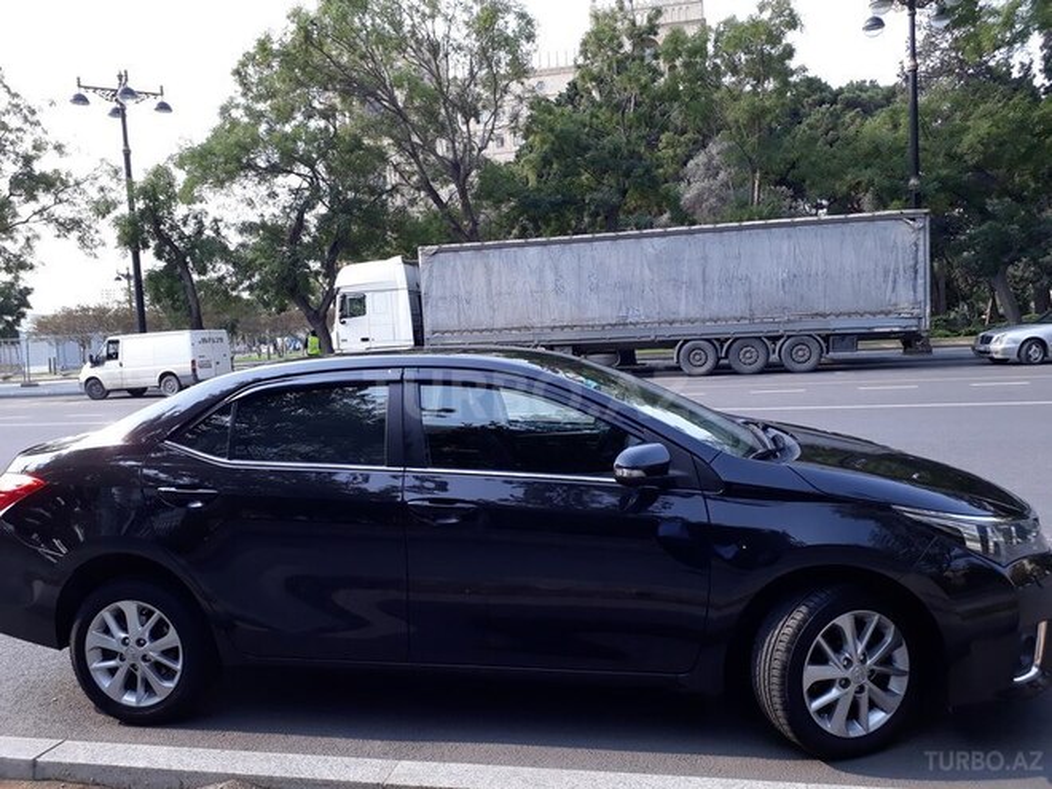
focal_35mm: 27
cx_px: 526
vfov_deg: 51.4
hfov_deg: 65.3
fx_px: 821
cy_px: 394
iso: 40
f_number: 1.9
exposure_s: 1/425
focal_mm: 3.6
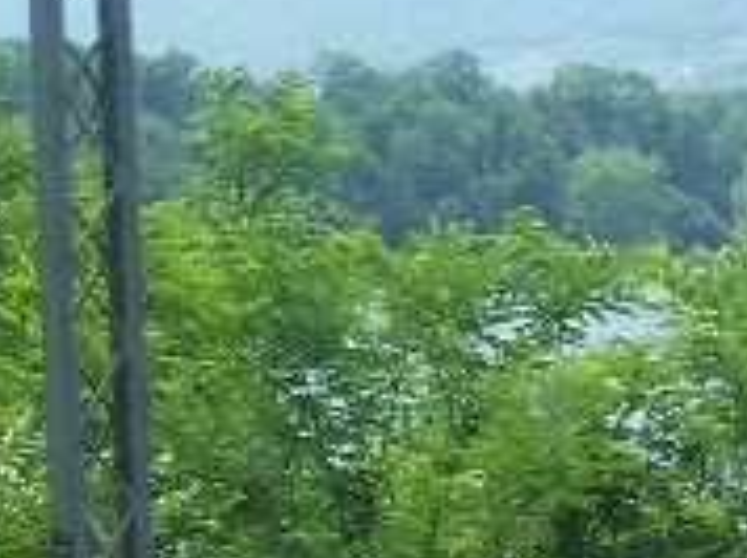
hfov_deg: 11.4
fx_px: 3685
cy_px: 185
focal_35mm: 171
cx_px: 852
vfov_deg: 8.7
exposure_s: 1/500
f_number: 2.8
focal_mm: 8
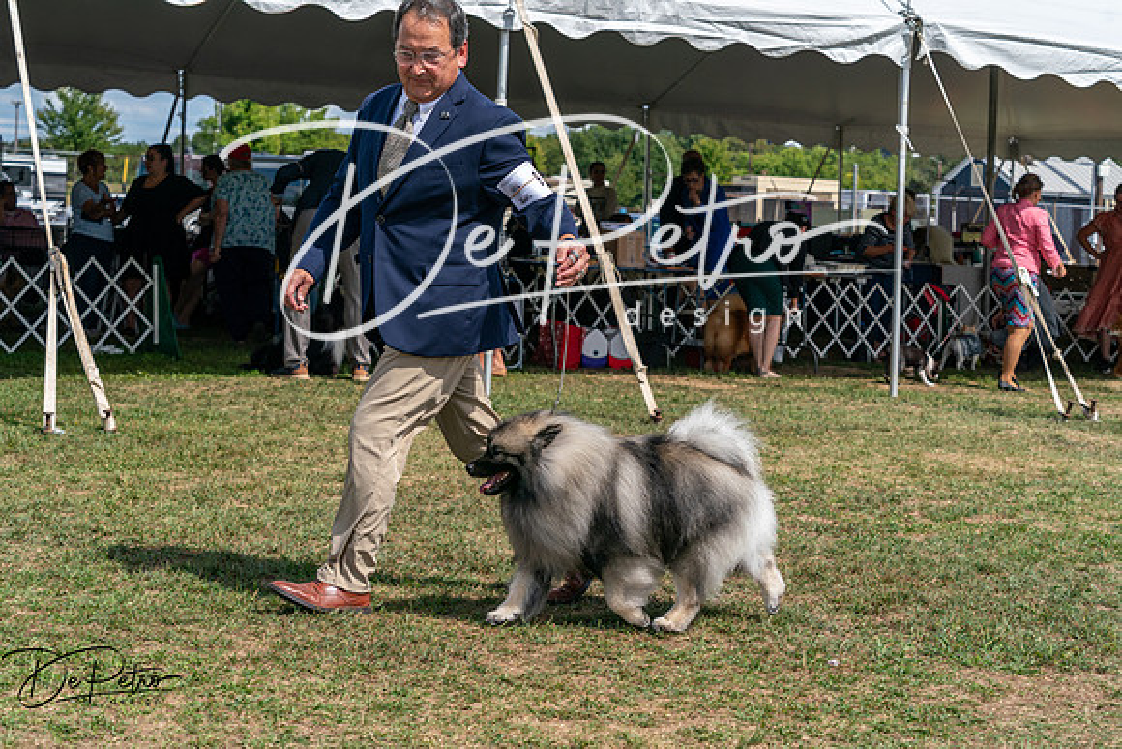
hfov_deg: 28.8
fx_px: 2182
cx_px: 561
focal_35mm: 70
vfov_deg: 19.5
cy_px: 374
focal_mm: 70
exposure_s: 1/1600
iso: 400
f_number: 6.3
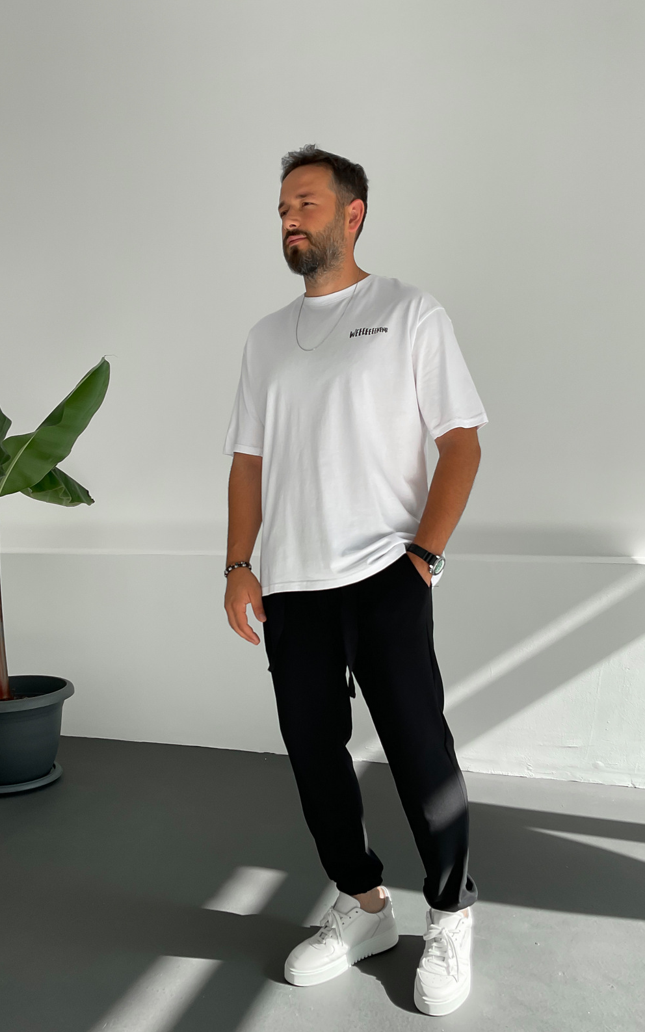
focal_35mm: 31
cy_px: 520
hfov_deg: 40.6
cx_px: 320
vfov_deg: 61.2
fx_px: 872
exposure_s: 1/450
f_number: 1.8
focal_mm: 3
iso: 16
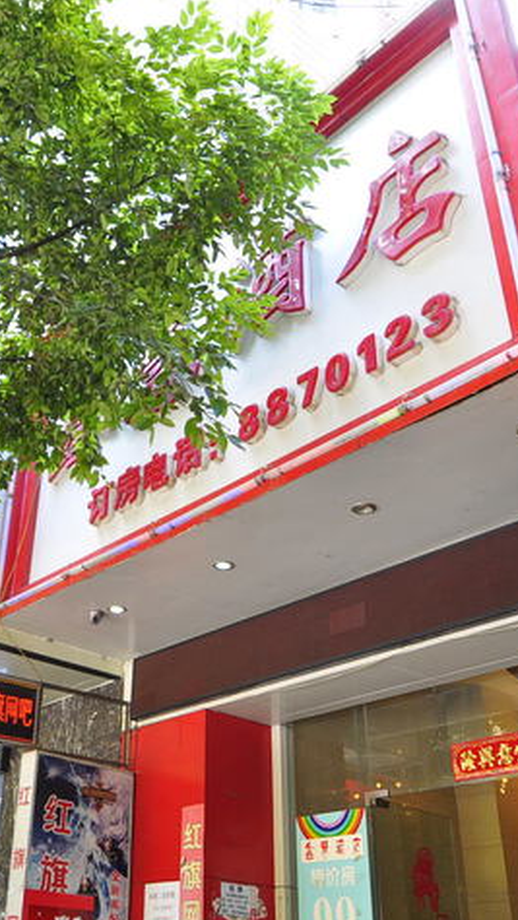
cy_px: 462
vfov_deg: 55.5
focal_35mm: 36
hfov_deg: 32.7
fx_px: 873
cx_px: 159
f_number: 5.6
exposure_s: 1/50
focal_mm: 15
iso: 400
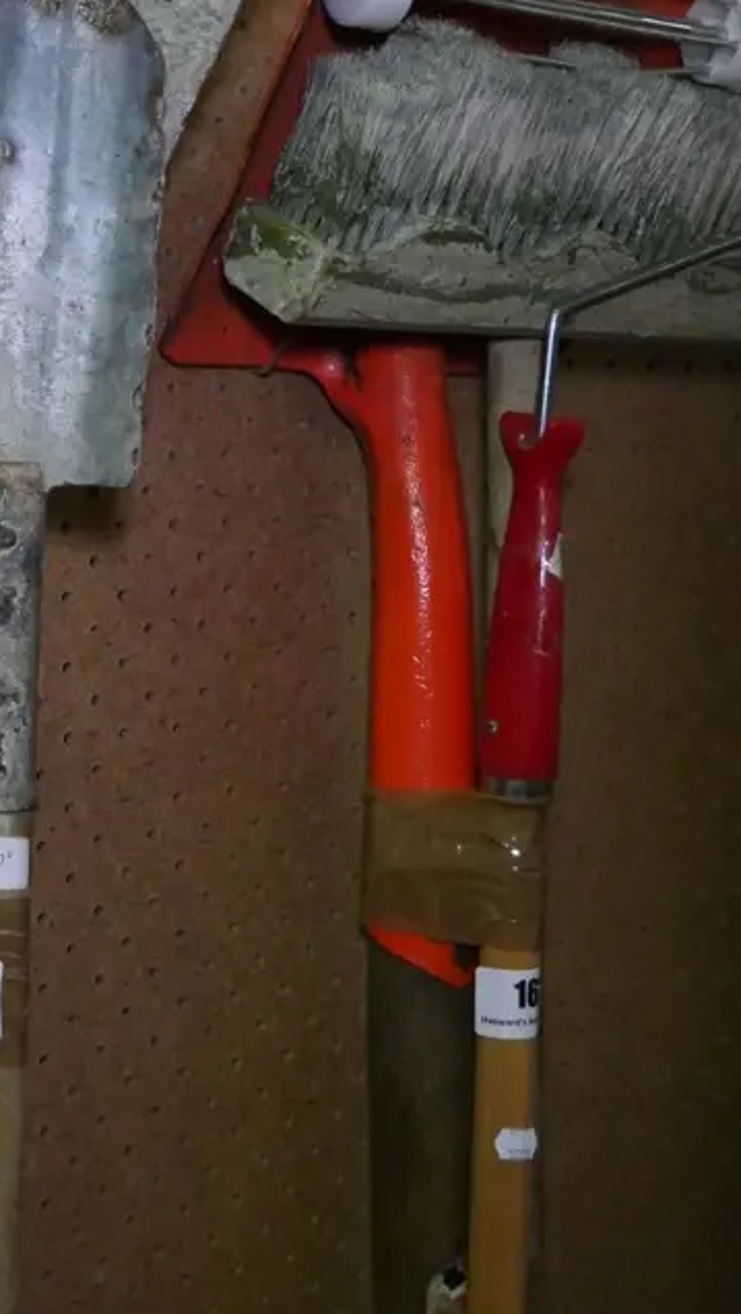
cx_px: -43
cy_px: 396
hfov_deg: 16.8
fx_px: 2442
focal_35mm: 70
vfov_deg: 29.8
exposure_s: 1/320
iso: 3200
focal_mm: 20
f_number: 4.5
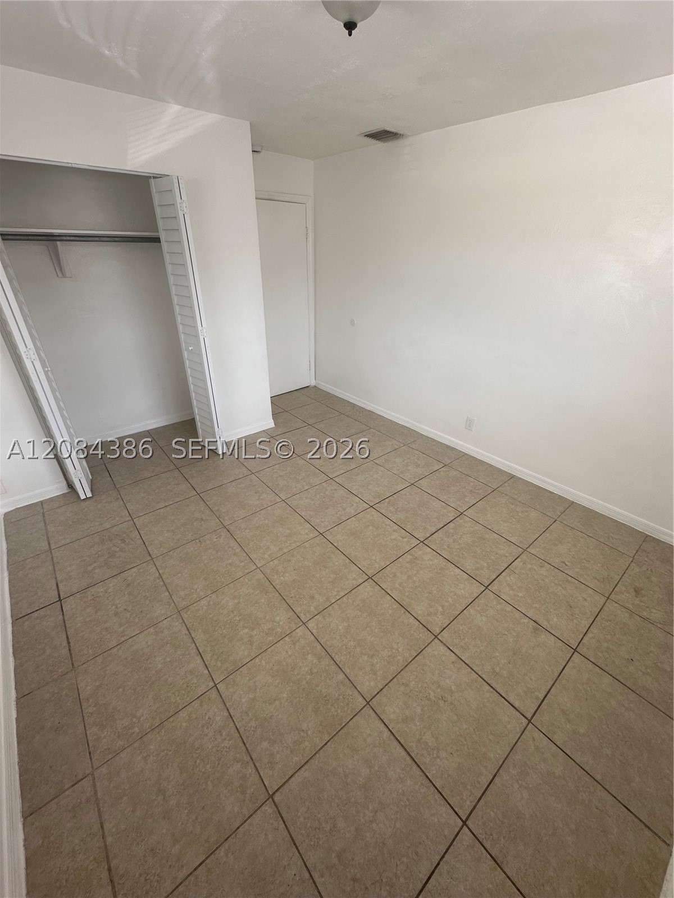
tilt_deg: -29.5
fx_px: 363
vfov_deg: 102.1
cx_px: 337
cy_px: 449
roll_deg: -1.9
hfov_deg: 85.7
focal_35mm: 14
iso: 50
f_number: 2.2
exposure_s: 1/99
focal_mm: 2.22
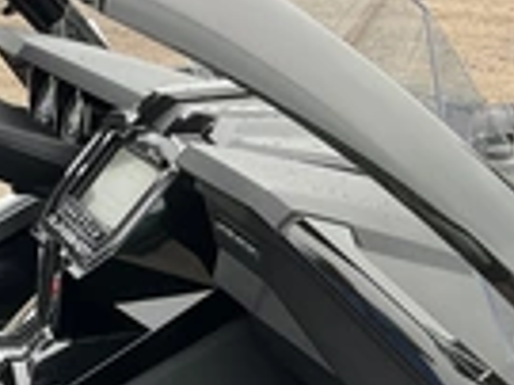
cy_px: 324
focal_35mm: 86
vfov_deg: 17.0
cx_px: -225
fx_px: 1276
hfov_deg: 20.1
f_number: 1.8
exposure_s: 1/122
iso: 20
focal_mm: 3
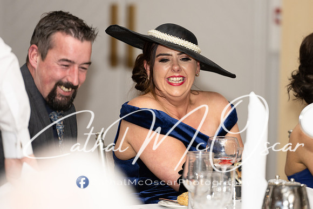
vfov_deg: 5.8
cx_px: 189
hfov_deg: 8.7
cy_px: 82
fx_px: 2053
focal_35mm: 236
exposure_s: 1/160
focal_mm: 195
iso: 400
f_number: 2.8
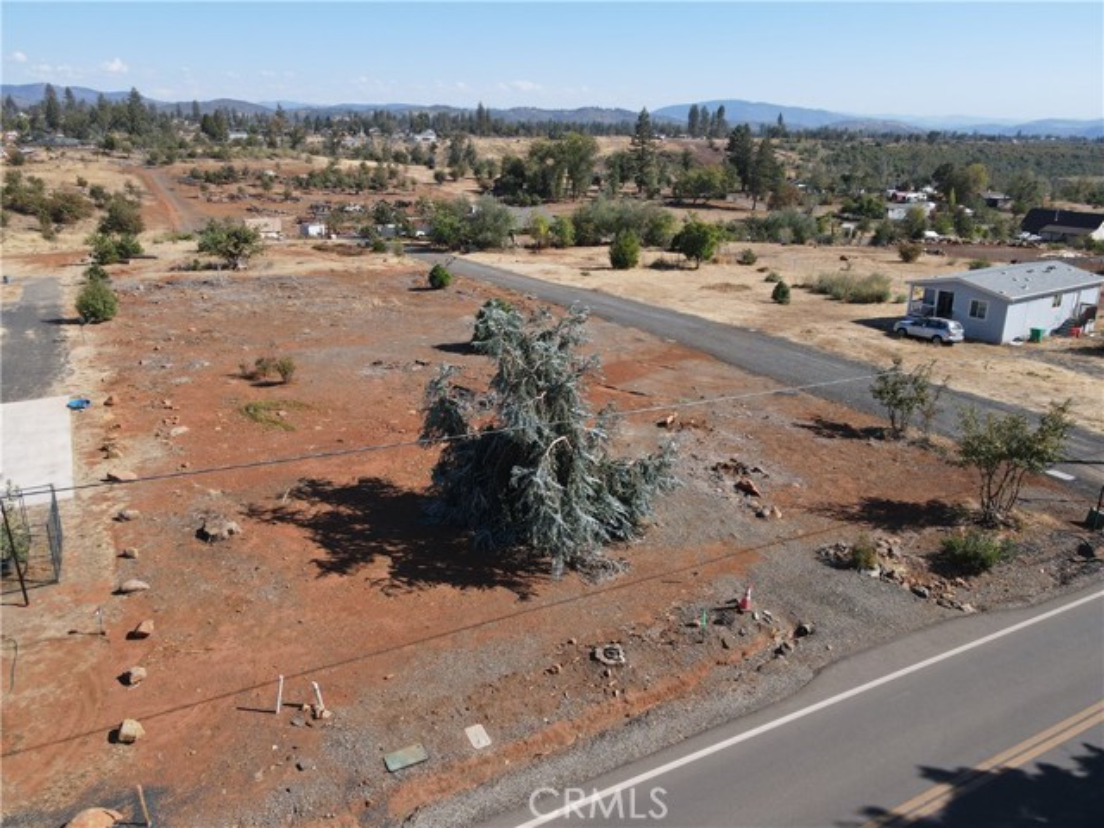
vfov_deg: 56.8
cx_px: 552
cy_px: 414
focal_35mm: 24
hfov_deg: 71.6
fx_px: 765
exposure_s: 1/500
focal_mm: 4.5
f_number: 2.8
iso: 100
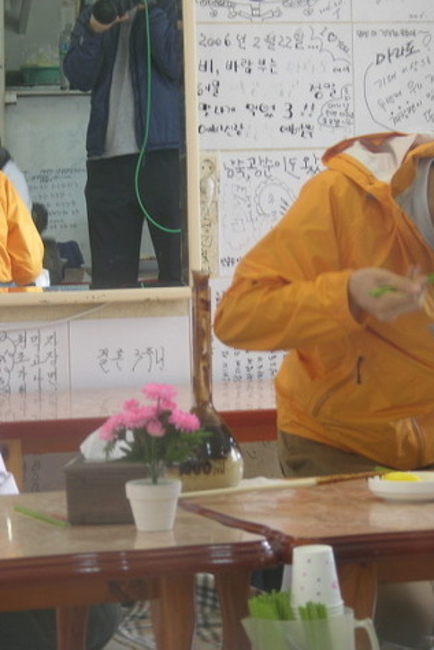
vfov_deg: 12.2
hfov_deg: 8.2
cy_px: 326
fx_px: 3036
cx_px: 201
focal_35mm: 168
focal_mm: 29.5
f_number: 3.7
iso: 50
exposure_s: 1/11.2
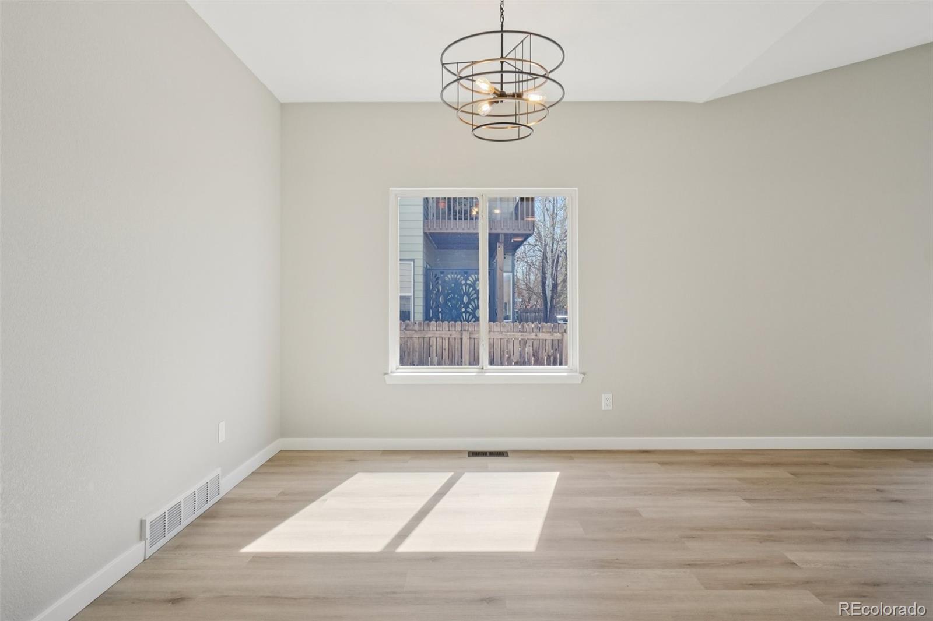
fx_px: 544
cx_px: 466
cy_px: 310
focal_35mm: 21
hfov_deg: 81.2
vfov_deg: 59.5
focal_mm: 14
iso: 400
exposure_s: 1/250
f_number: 8
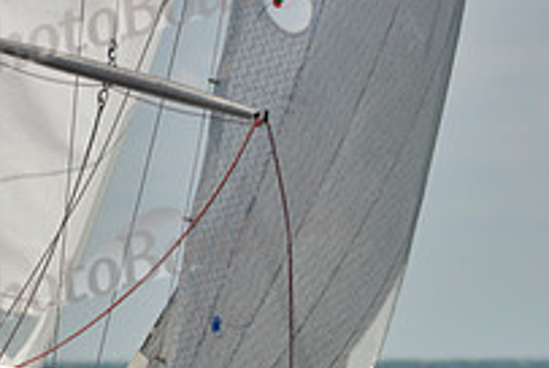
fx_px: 12202
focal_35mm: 799
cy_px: 442
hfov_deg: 2.6
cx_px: -189
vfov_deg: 1.7
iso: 200
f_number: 7.1
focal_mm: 280
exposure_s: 1/1250
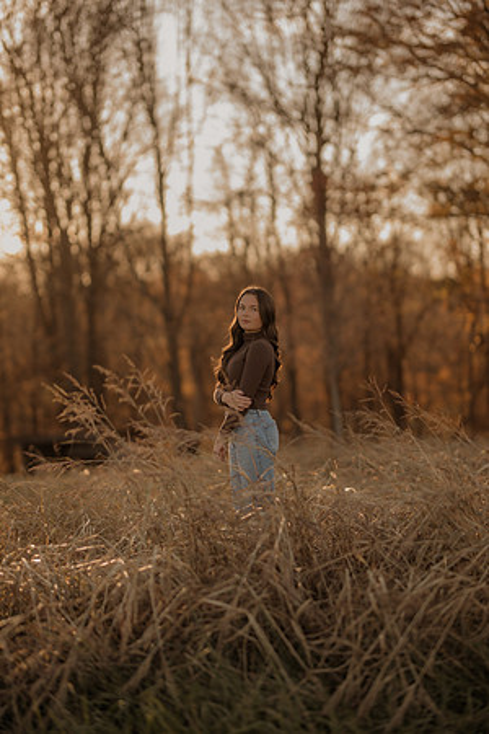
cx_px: 244
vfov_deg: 23.9
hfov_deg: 16.1
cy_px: 367
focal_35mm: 85
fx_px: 1732
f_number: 1.4
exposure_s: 1/1250
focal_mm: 85
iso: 200
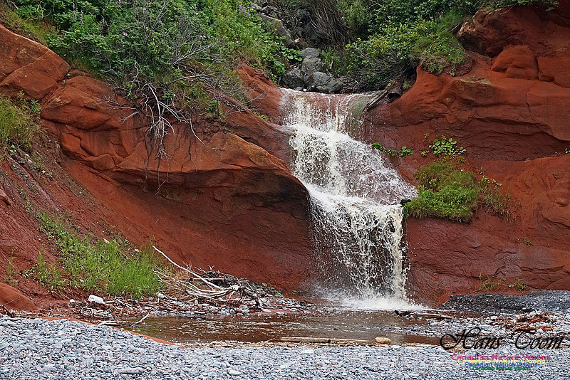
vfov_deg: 18.2
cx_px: 285
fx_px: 1188
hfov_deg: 27.0
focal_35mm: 75
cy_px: 190
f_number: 13
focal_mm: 50
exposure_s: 1/250
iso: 800
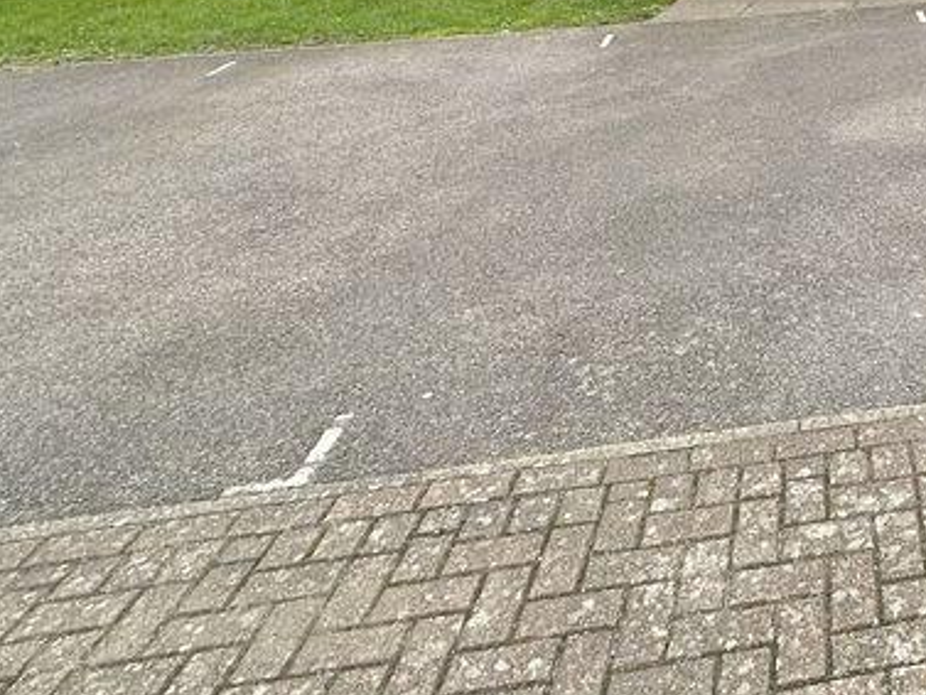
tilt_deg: -1.3
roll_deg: +0.9
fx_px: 1017
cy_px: -192
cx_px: 960
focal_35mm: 38
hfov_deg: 41.4
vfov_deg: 30.4
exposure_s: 1/272
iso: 40
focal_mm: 2.22
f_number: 2.2
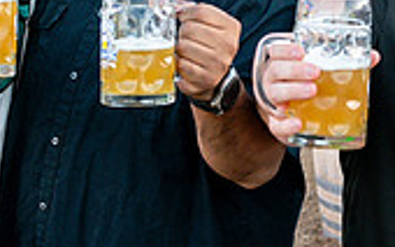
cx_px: 332
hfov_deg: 17.5
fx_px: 1269
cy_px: -31
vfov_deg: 10.9
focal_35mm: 118
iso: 640
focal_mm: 34
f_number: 4
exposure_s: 1/640
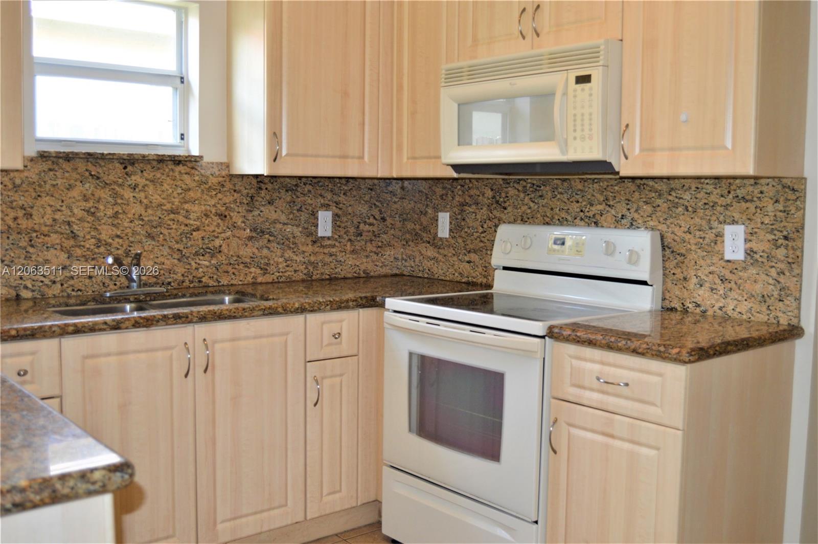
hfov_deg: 55.2
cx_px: 409
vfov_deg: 38.3
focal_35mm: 34
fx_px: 783
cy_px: 272
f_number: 4
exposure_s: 1/100
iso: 400
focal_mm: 23
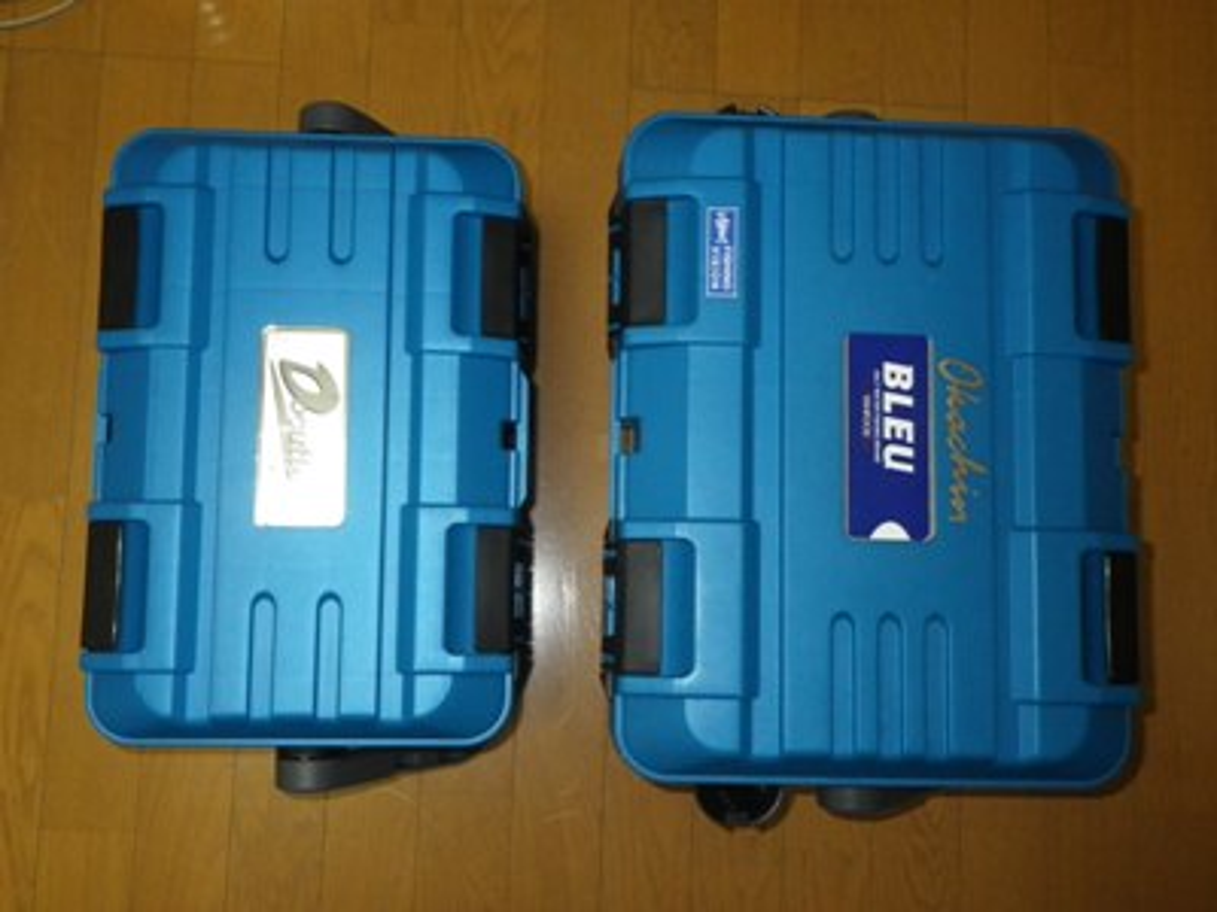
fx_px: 1195
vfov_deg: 41.8
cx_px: 608
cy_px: 456
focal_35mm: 34
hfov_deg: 54.0
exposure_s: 1/50
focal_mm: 6.1
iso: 400
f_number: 3.8
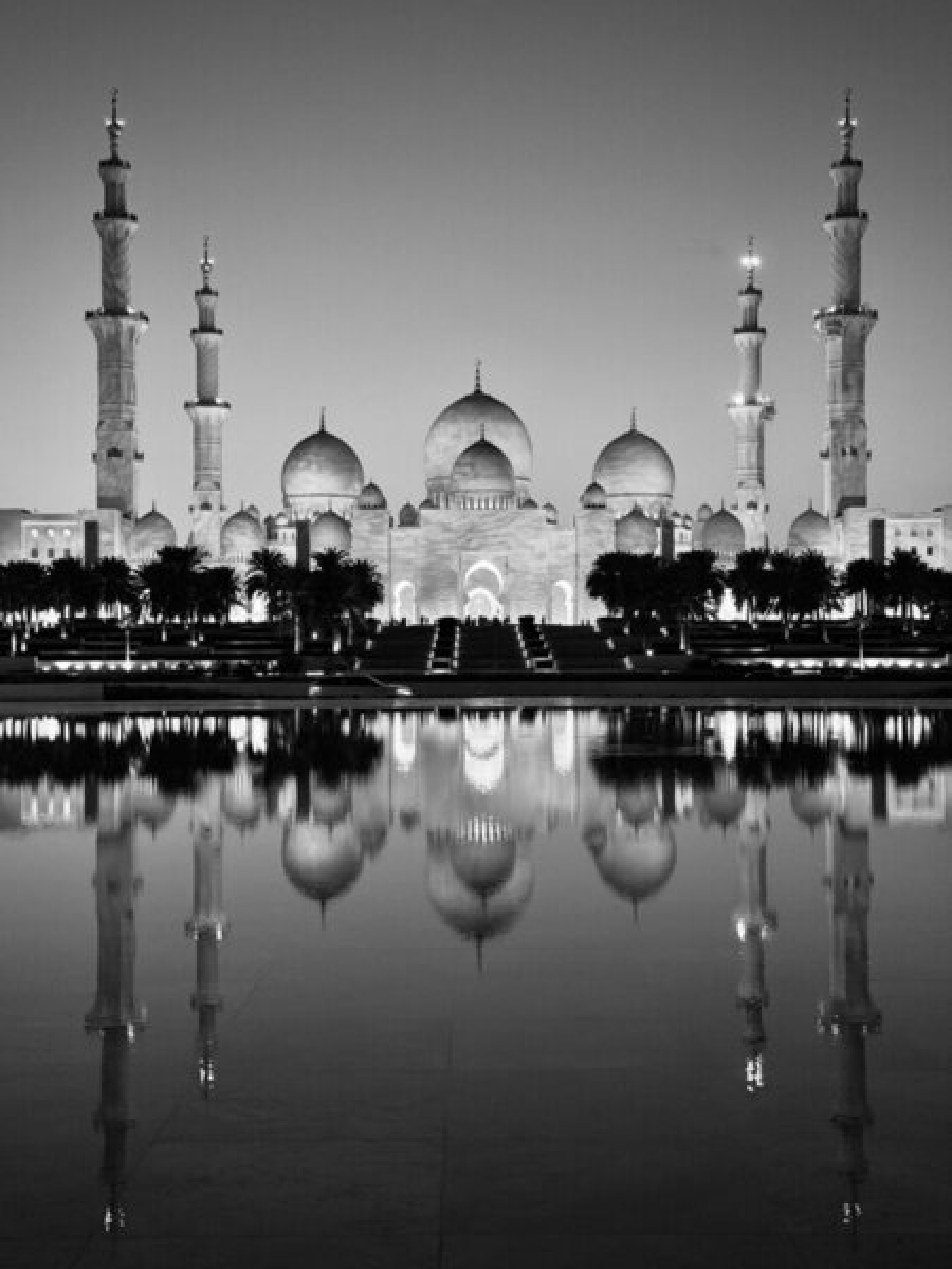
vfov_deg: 39.7
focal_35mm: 48
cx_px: 476
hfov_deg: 30.3
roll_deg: +0.4
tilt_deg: +0.3
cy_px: 634
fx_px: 1760
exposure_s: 1/33
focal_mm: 6.76
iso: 400
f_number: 1.78
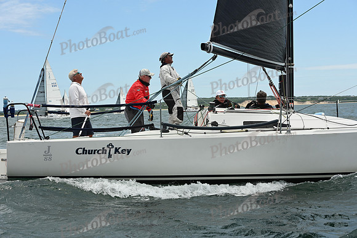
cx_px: 178
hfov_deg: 28.8
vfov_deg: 19.5
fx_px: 694
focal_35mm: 70
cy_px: 119
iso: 320
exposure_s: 1/1000
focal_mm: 70
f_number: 8
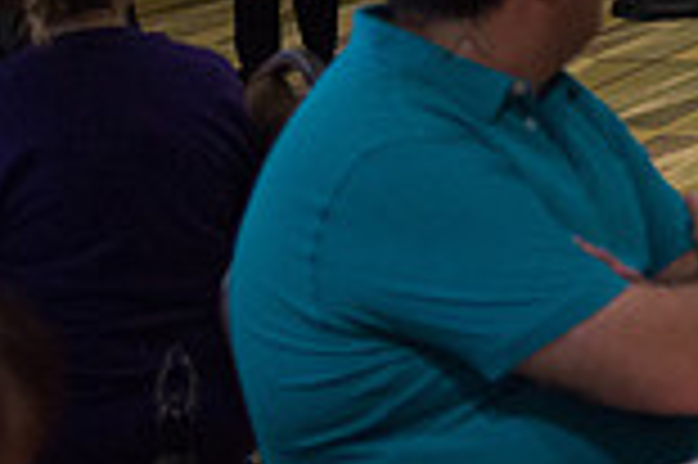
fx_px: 2537
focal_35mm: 131
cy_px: -237
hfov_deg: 14.6
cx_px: 1045
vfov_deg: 10.1
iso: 4000
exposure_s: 1/320
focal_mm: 35
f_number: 2.2
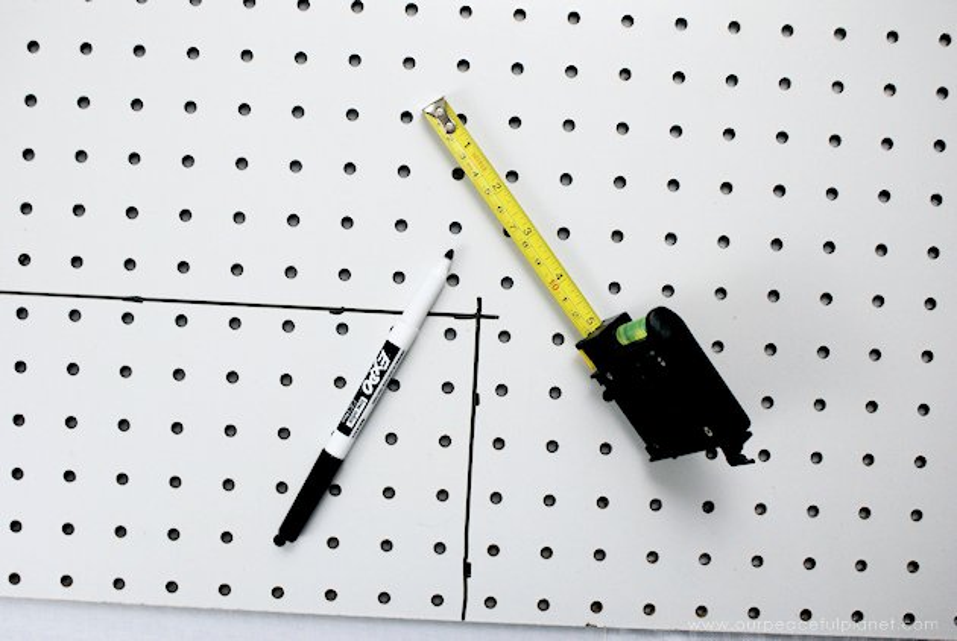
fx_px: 1118
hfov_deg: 46.3
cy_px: 320
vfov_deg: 32.0
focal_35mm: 42
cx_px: 478
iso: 400
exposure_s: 1/50
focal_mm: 28
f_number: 5
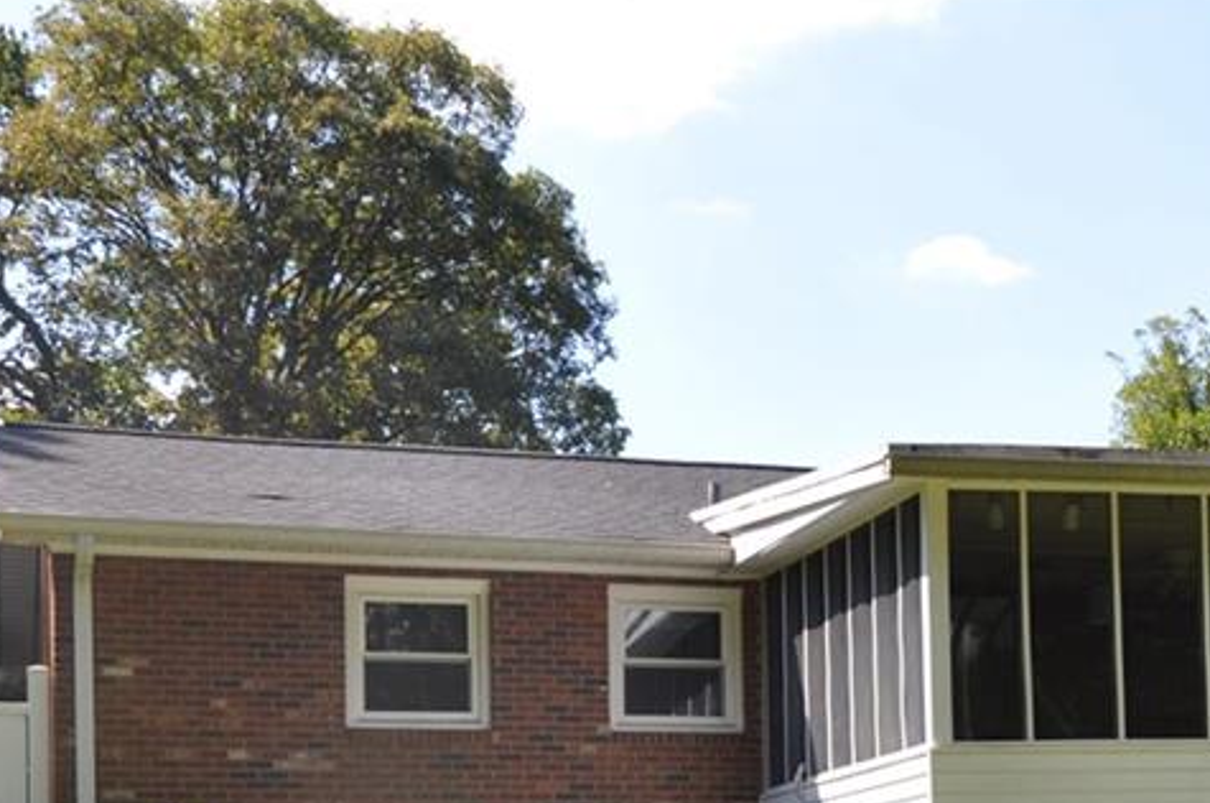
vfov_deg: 15.8
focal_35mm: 84
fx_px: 2819
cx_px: 1205
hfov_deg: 23.2
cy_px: 848
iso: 200
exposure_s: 1/200
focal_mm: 26
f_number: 10
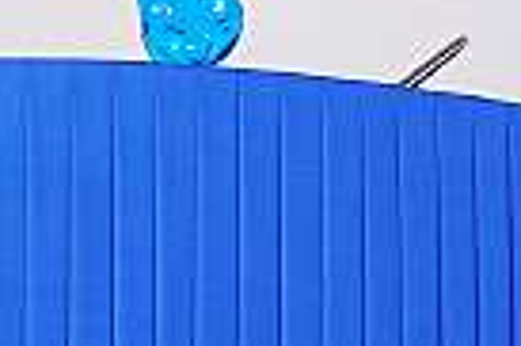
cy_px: 213
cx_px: 30
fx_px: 4568
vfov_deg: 4.3
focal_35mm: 316
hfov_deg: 6.5
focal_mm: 48
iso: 160
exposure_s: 1/160
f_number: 11
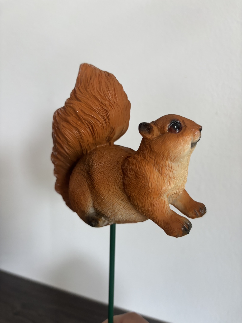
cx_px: 121
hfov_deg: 53.1
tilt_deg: -11.0
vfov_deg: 67.3
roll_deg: +1.1
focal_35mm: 26
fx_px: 242
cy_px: 162
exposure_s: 1/117
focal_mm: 5.96
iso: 125
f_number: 1.6
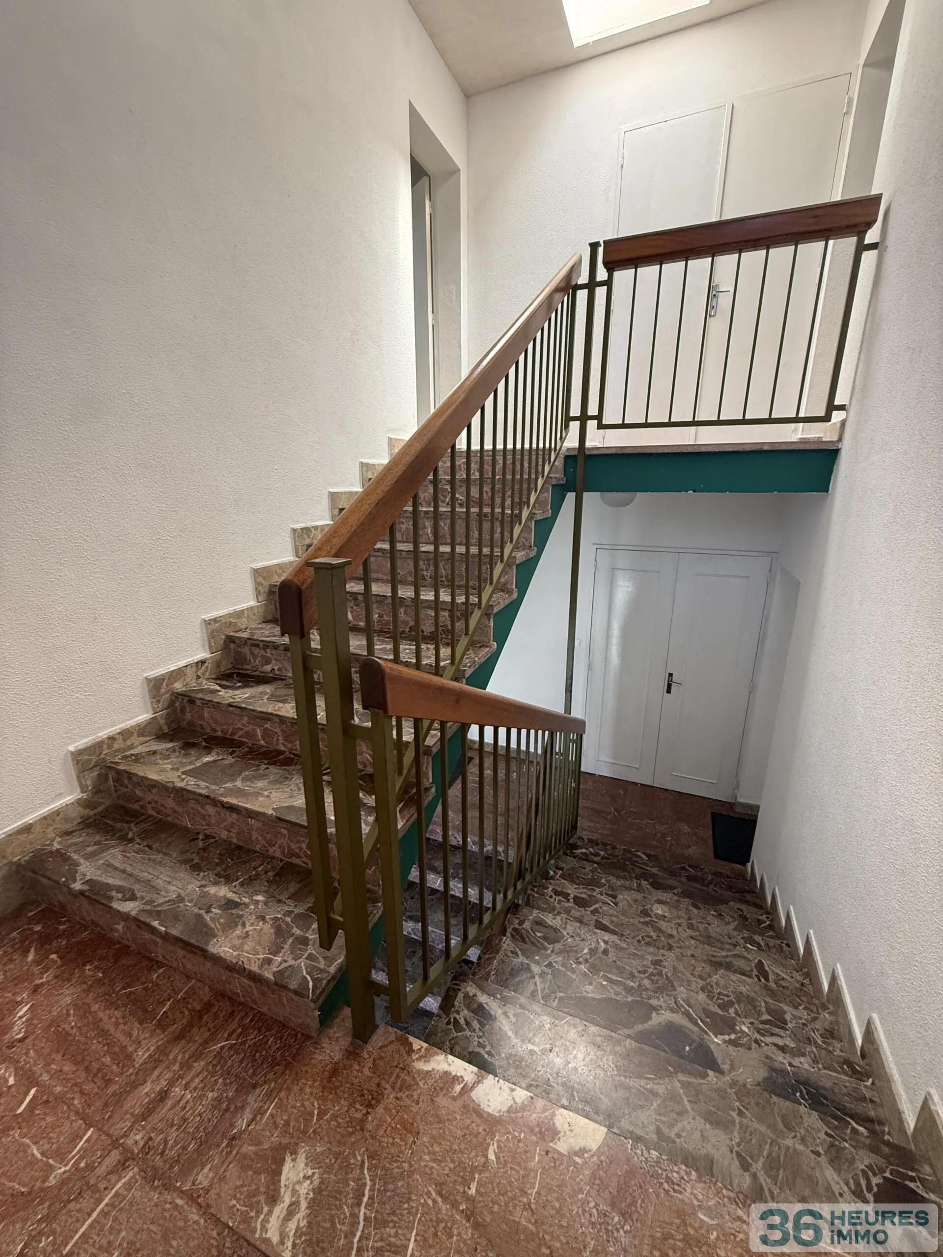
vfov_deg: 102.1
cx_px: 472
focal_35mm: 14
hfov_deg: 85.7
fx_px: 509
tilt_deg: -15.1
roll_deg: -0.4
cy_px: 628
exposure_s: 1/99
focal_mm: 2.22
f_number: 2.2
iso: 320
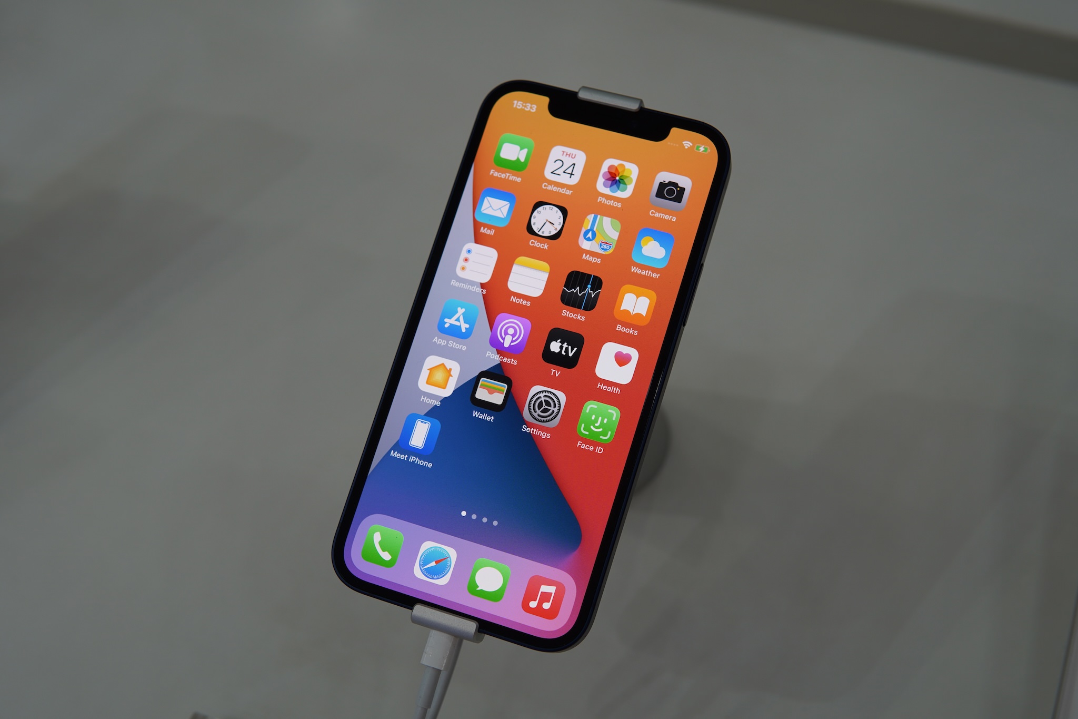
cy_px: 360
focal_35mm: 45
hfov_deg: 43.6
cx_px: 539
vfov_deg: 29.9
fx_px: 1347
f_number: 4
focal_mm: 30
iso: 100
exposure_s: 1/60
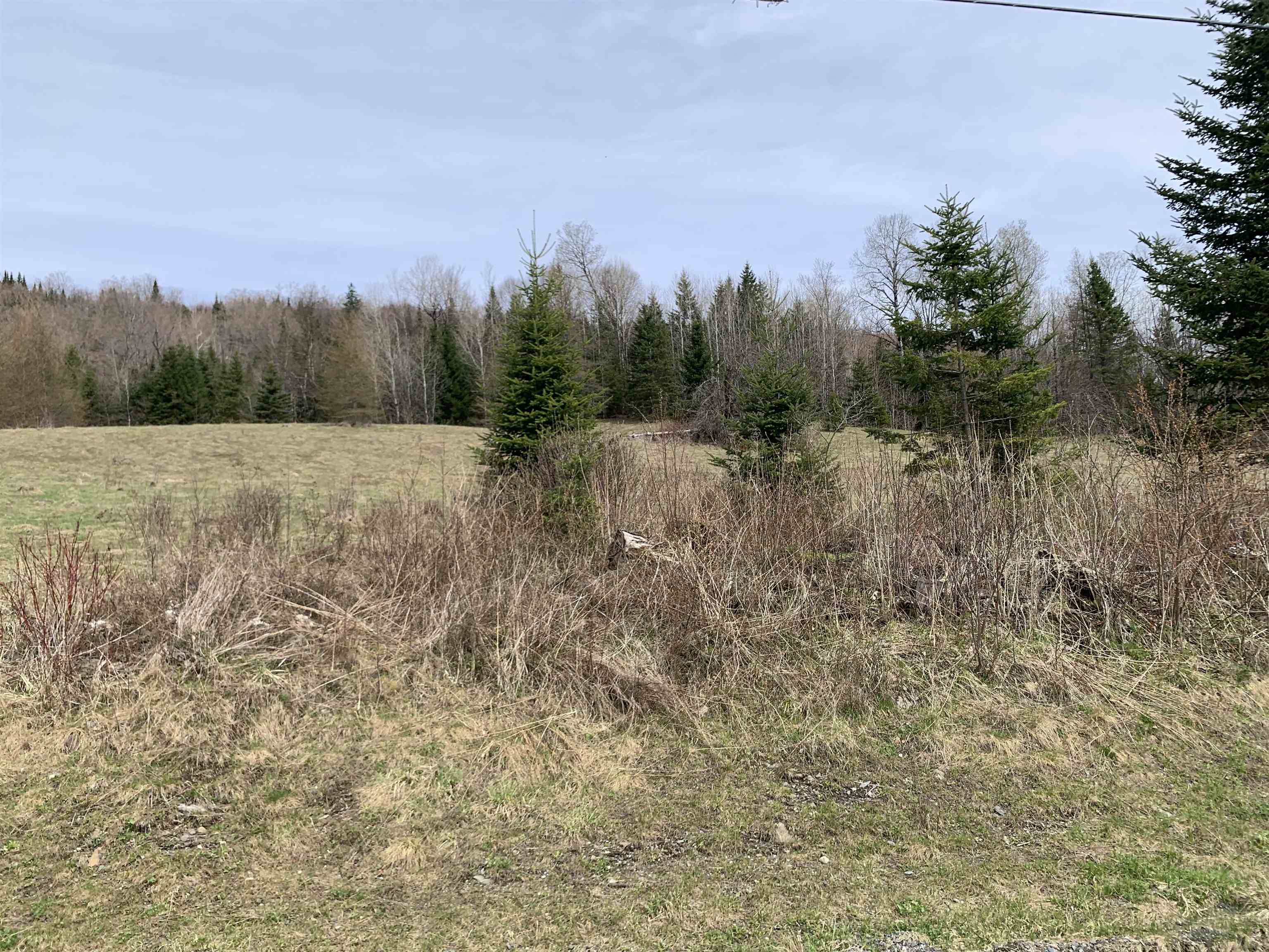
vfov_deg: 53.1
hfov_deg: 67.3
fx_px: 953
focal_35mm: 26
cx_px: 634
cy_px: 476
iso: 25
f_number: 1.8
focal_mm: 4.25
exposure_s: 1/2309
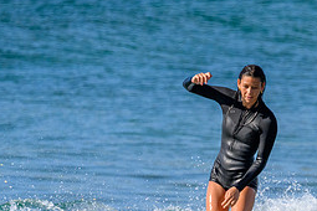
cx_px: 304
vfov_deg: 0.9
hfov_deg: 1.3
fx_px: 14105
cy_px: 278
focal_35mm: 1602
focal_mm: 590
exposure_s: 1/2000
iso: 1400
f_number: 11
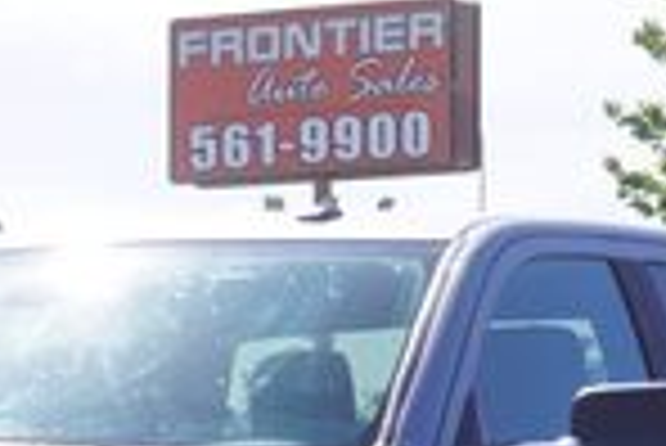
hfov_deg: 8.6
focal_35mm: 238
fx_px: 4403
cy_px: 687
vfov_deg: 5.7
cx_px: 158
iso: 100
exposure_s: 1/125
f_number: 10
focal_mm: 45
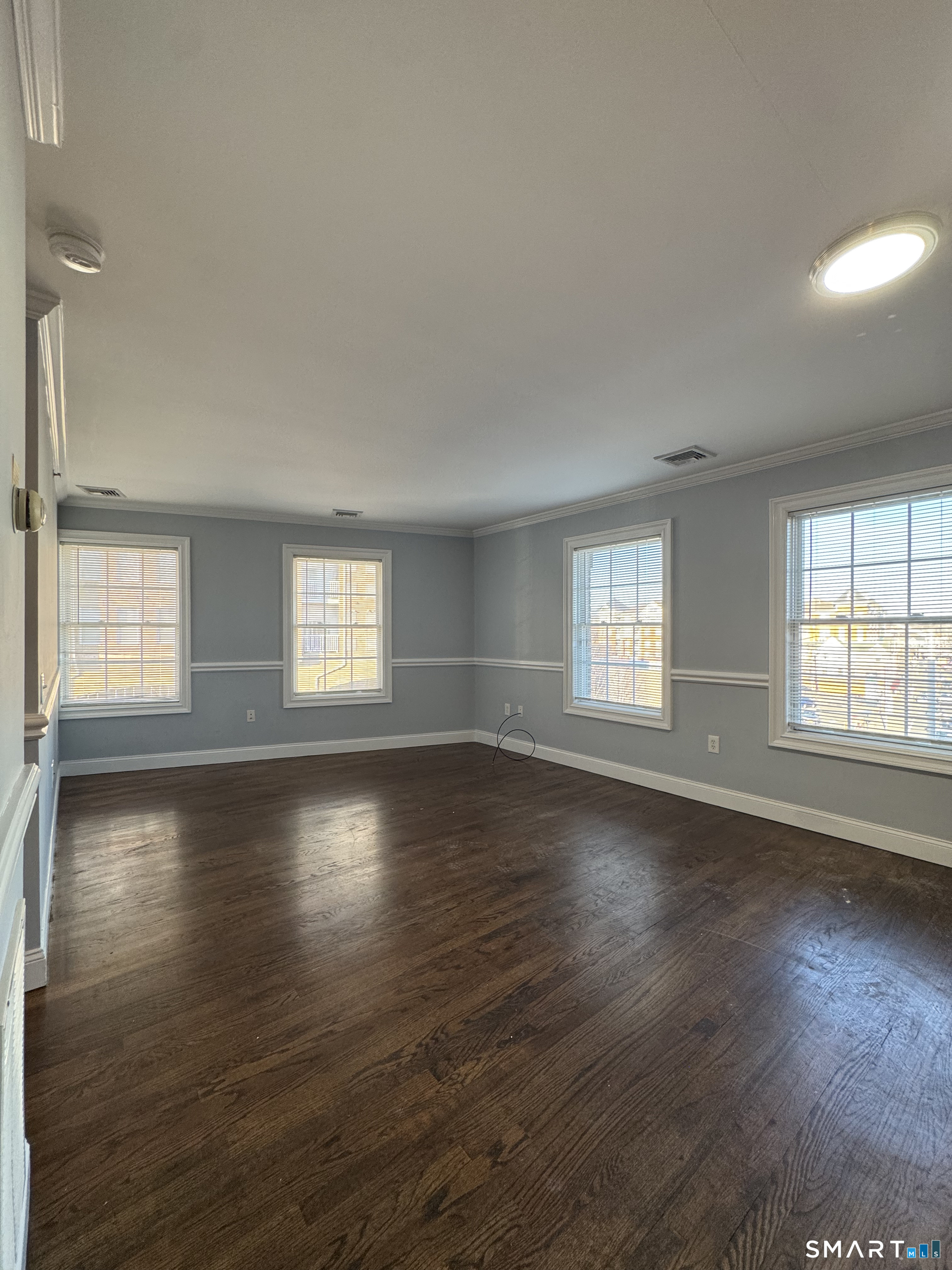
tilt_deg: -0.7
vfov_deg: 102.1
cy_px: 635
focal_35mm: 14
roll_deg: +0.2
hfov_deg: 85.7
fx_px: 513
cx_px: 476
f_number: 2.2
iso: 160
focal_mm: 2.22
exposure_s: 1/60
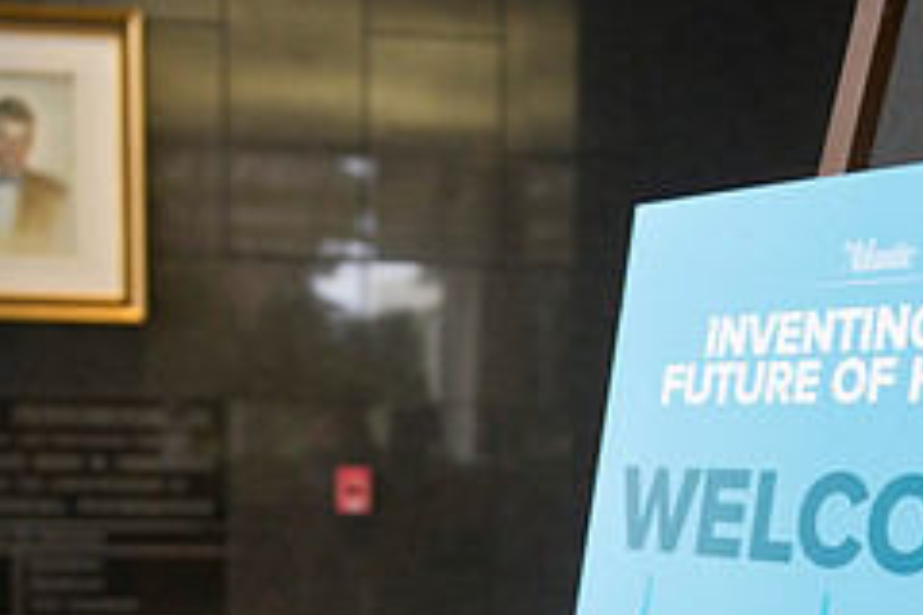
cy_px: 611
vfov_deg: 18.9
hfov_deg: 28.5
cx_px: 669
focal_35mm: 70
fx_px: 1795
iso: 2500
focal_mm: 29
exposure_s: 1/125
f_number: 2.8
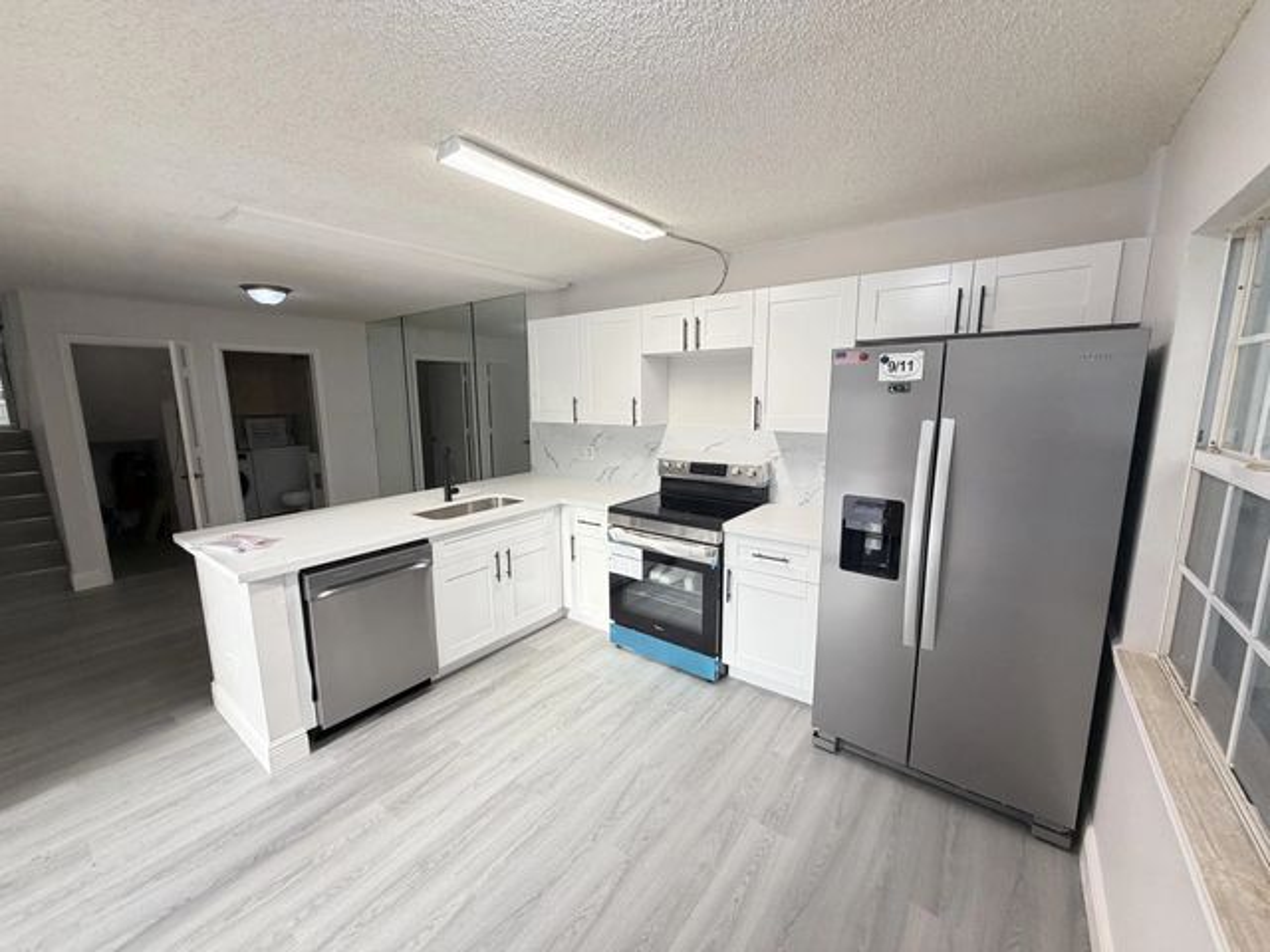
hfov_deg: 102.1
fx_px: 514
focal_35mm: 14
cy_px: 476
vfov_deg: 85.7
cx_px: 635
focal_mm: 2.22
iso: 160
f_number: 2.2
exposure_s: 1/60
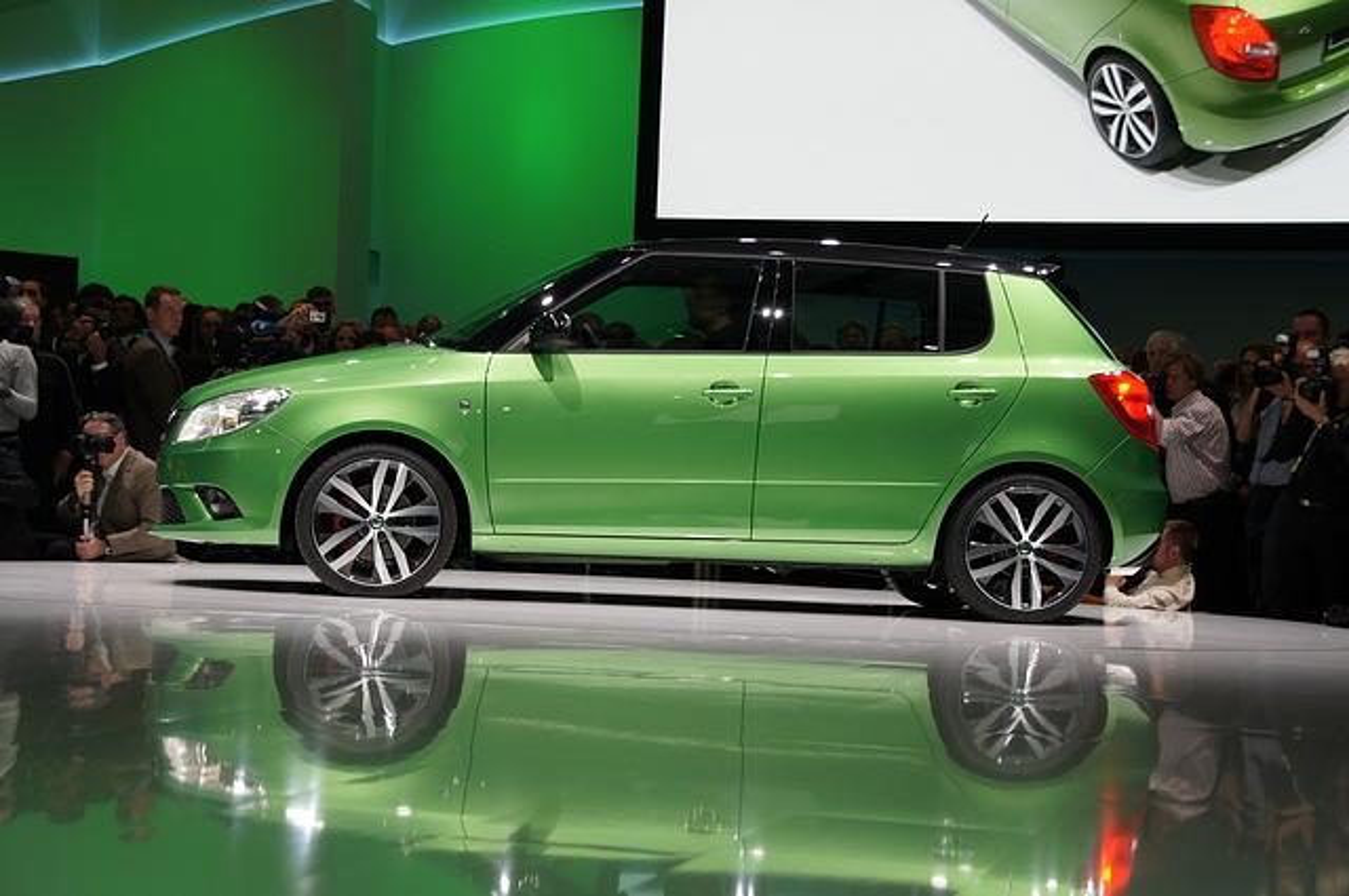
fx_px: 2526
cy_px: 448
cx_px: 674
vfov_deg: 20.1
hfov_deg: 29.9
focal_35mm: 68
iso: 400
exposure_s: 1/100
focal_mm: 45
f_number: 5.6
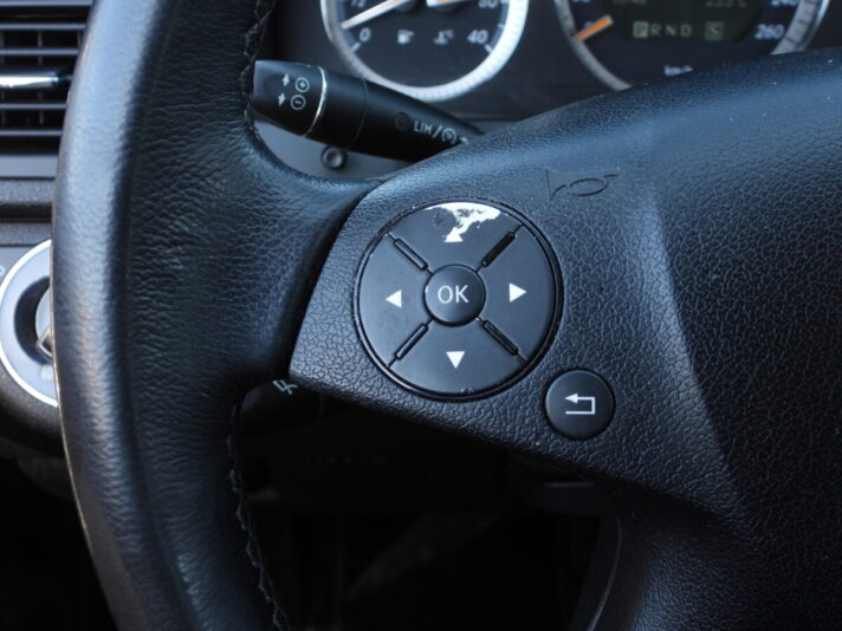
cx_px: 421
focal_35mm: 41
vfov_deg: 35.1
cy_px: 316
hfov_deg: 45.8
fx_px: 997
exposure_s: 1/60
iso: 100
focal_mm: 7.4
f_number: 3.2
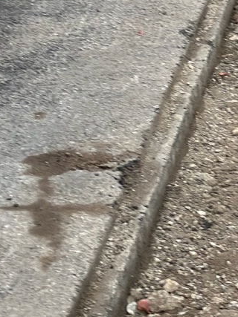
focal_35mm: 198
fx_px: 1816
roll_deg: +0.3
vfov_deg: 9.8
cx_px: 400
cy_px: -76
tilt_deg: -11.9
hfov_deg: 7.3
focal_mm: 6.86
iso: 64
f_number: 1.78
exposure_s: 1/60
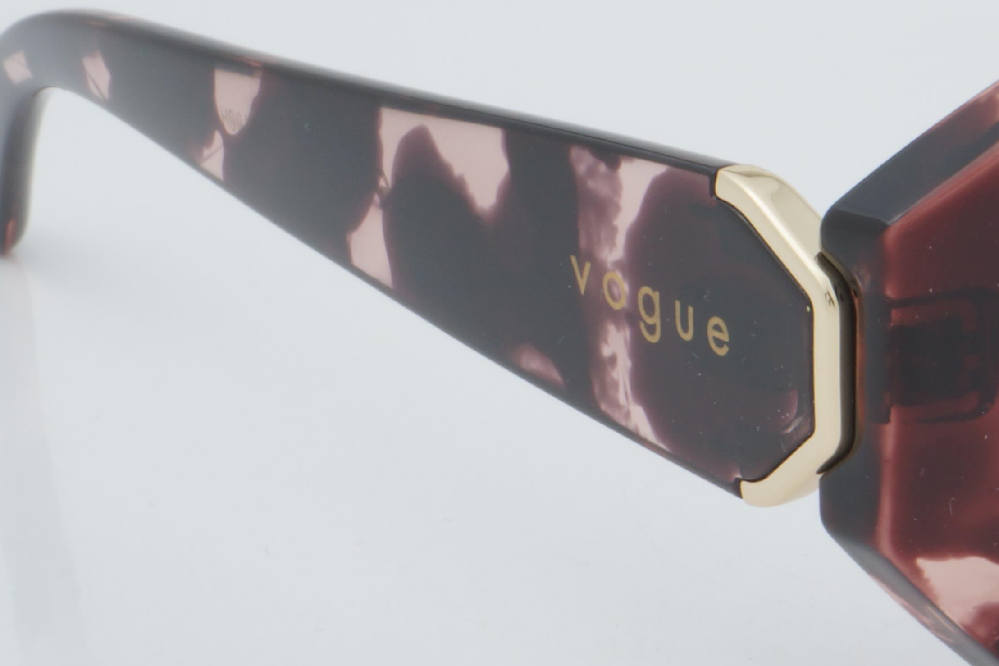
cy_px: 243
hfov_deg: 9.9
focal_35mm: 203
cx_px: 1286
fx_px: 5633
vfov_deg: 6.8
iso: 100
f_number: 32
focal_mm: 50
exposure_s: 1/3
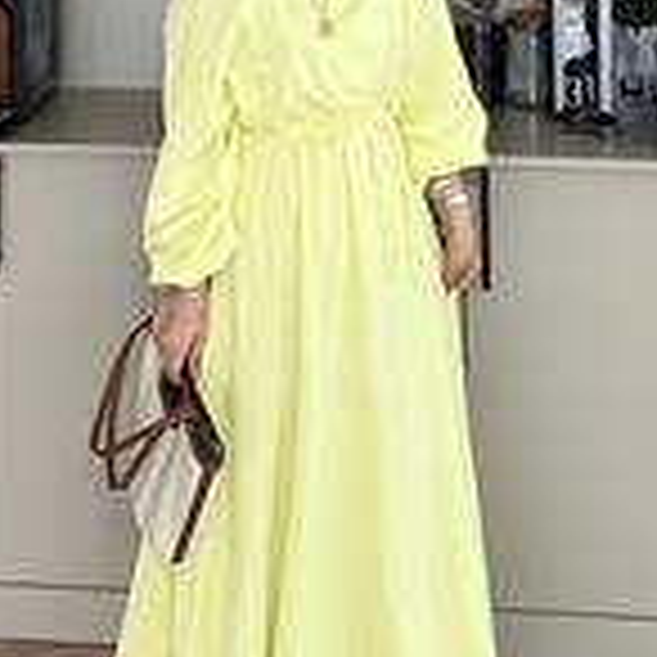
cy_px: 43
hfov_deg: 28.6
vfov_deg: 27.4
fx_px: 1288
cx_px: 284
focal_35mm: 60
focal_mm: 6.86
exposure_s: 1/121
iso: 80
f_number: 1.78
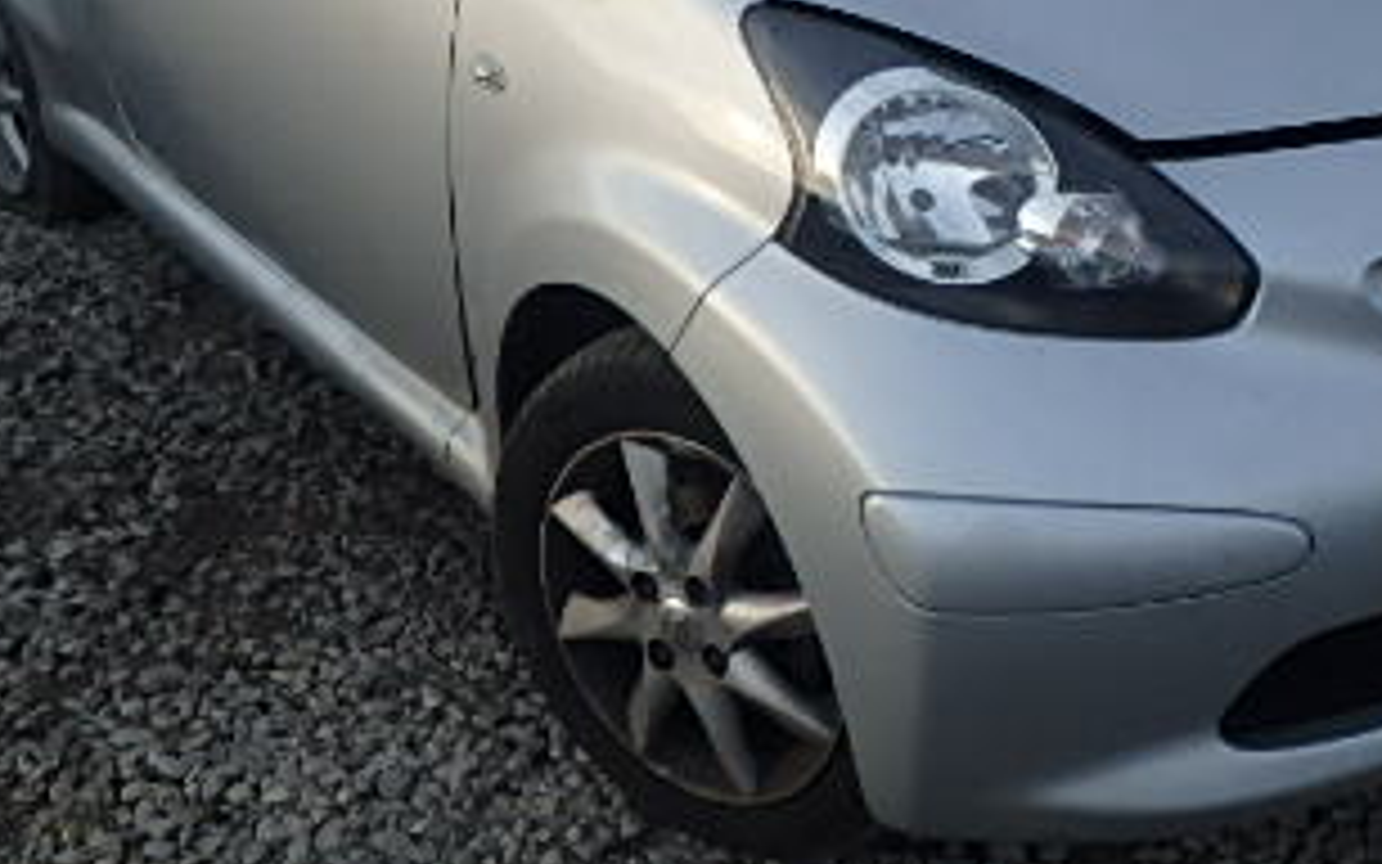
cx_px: 1008
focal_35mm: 64
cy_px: 68
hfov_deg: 31.5
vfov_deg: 19.9
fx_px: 2411
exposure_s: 1/320
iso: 125
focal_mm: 5.2
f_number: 4.6
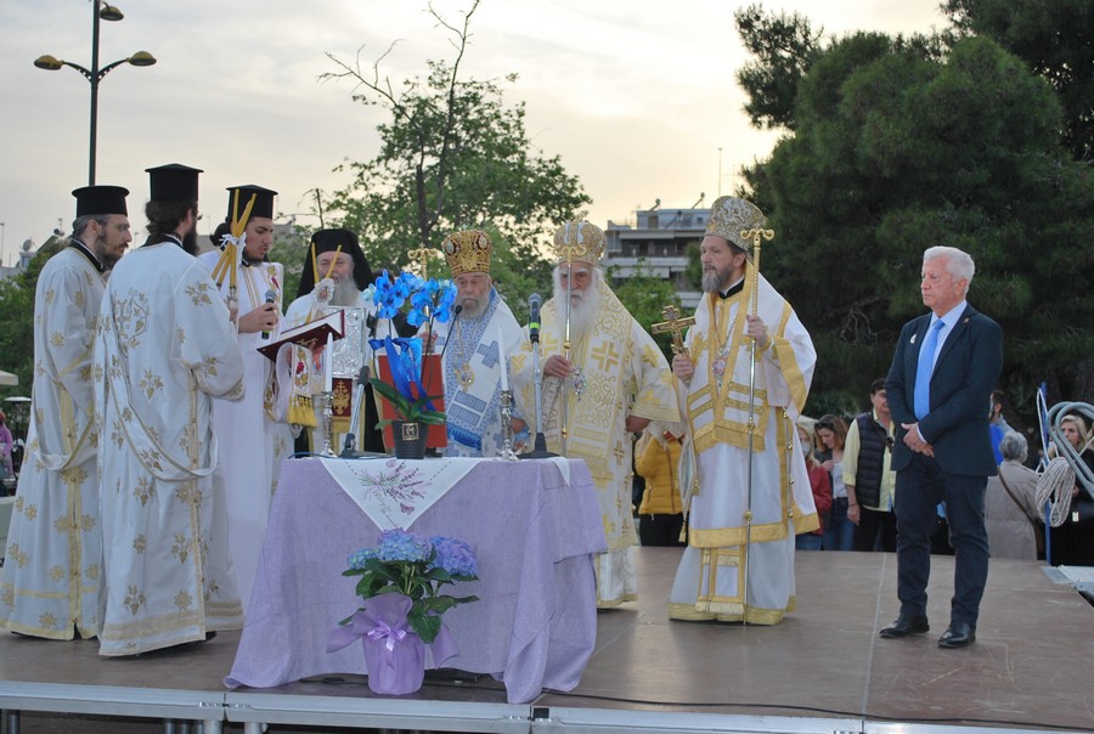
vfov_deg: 25.9
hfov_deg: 37.8
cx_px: 547
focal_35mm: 52
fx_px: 1599
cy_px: 367
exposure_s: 1/125
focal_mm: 35
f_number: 5.3
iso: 100
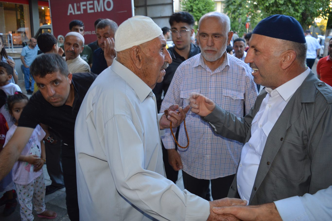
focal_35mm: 30
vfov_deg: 43.6
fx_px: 277
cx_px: 166
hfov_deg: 61.9
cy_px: 110
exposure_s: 1/60
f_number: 3.5
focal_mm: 20
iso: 500
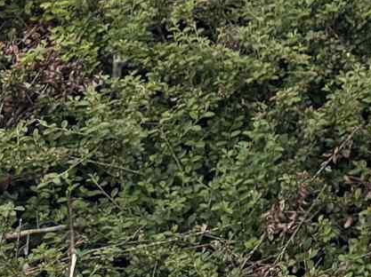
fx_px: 1895
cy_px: -456
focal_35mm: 177
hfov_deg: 8.3
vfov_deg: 7.6
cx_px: 1307
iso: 80
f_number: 1.78
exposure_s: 1/2604
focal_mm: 6.76
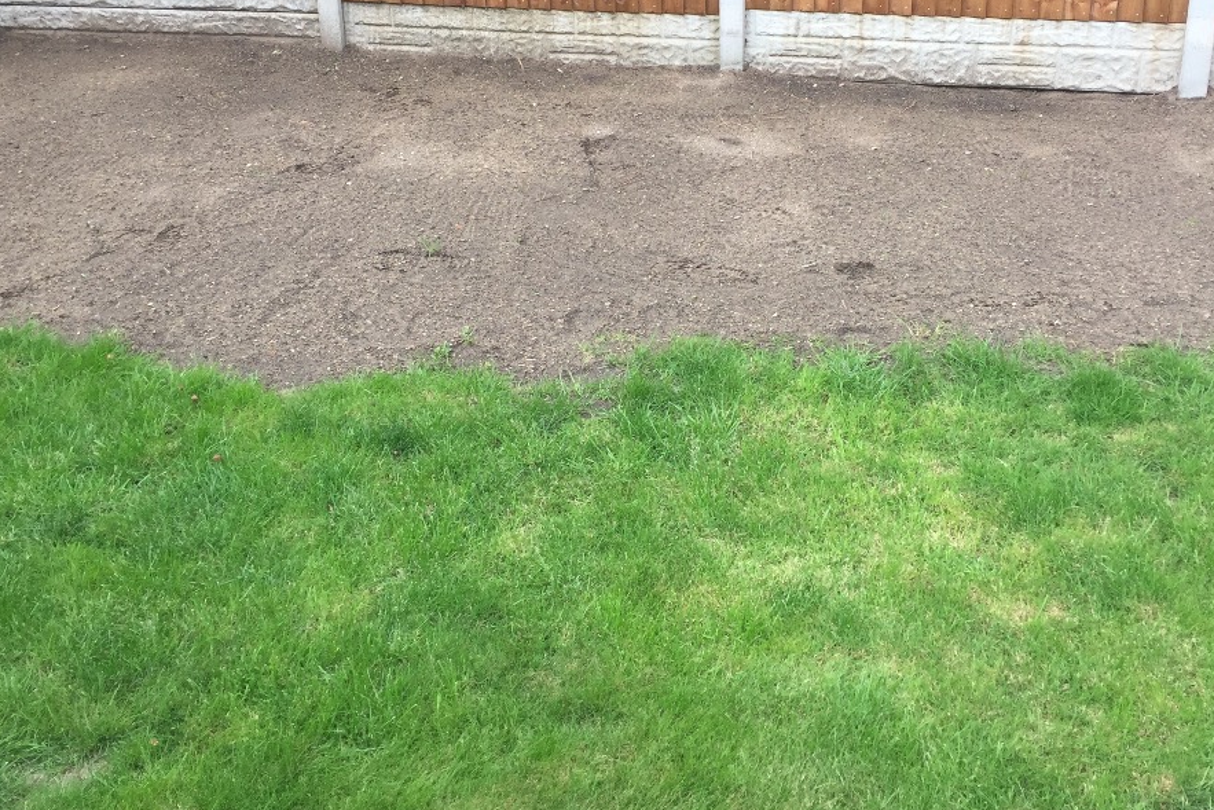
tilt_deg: -22.8
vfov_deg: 32.2
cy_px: 232
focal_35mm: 41
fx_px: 1383
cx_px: 687
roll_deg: +1.2
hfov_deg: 47.3
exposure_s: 1/430
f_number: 2.2
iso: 32
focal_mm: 4.15
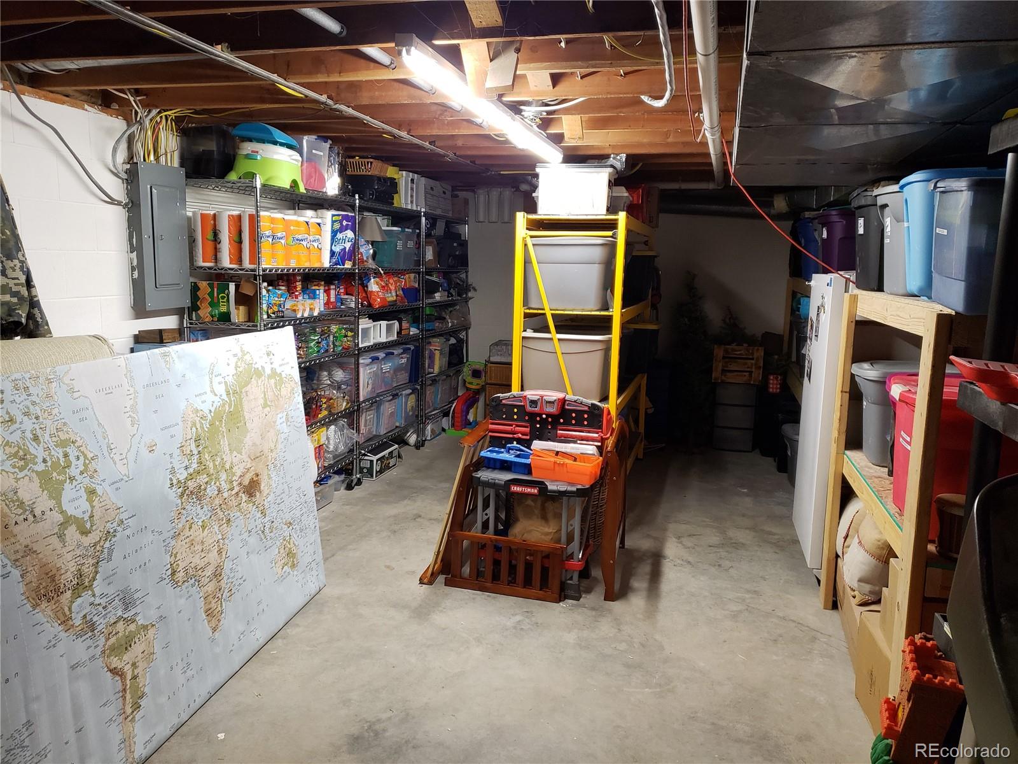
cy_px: 382
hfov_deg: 67.3
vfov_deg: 53.1
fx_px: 765
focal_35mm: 26
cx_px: 509
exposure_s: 1/60
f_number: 1.5
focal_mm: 4.3
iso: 250
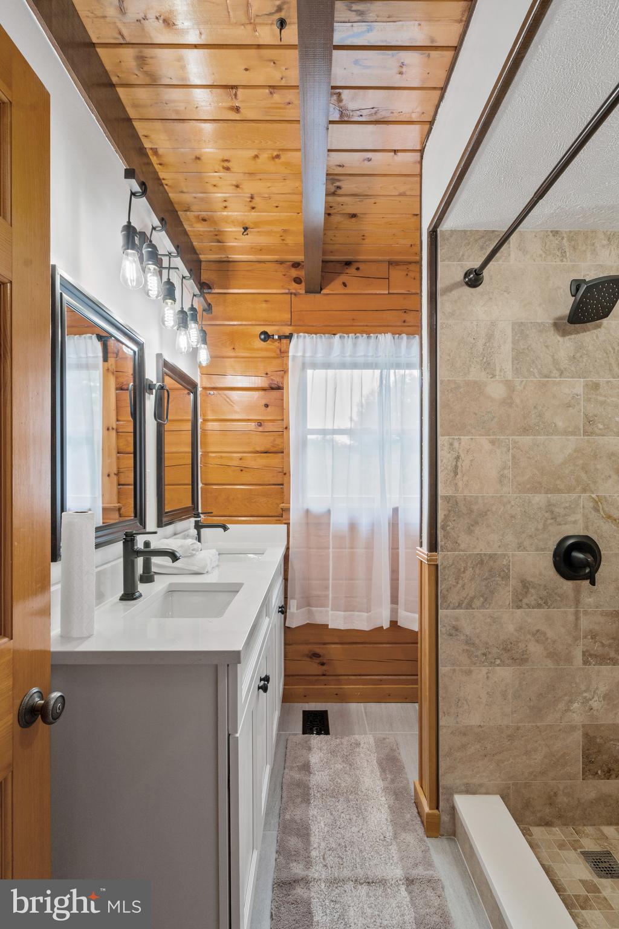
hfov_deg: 73.7
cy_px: 464
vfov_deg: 96.7
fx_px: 413
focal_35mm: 16
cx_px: 310
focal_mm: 16
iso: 320
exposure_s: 1/10
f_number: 8
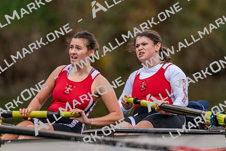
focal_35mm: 600
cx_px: 113
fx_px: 3767
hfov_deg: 3.4
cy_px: 76
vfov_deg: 2.3
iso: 1600
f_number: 4
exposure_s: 1/2500
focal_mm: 600
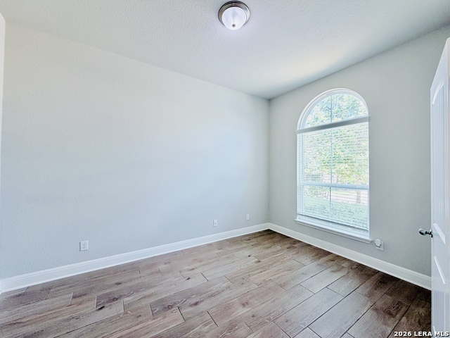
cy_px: 169
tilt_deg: +0.4
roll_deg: -0.7
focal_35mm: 14
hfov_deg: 102.1
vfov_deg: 85.7
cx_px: 225
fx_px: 182
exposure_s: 1/120
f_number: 2.2
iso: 125
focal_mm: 2.22
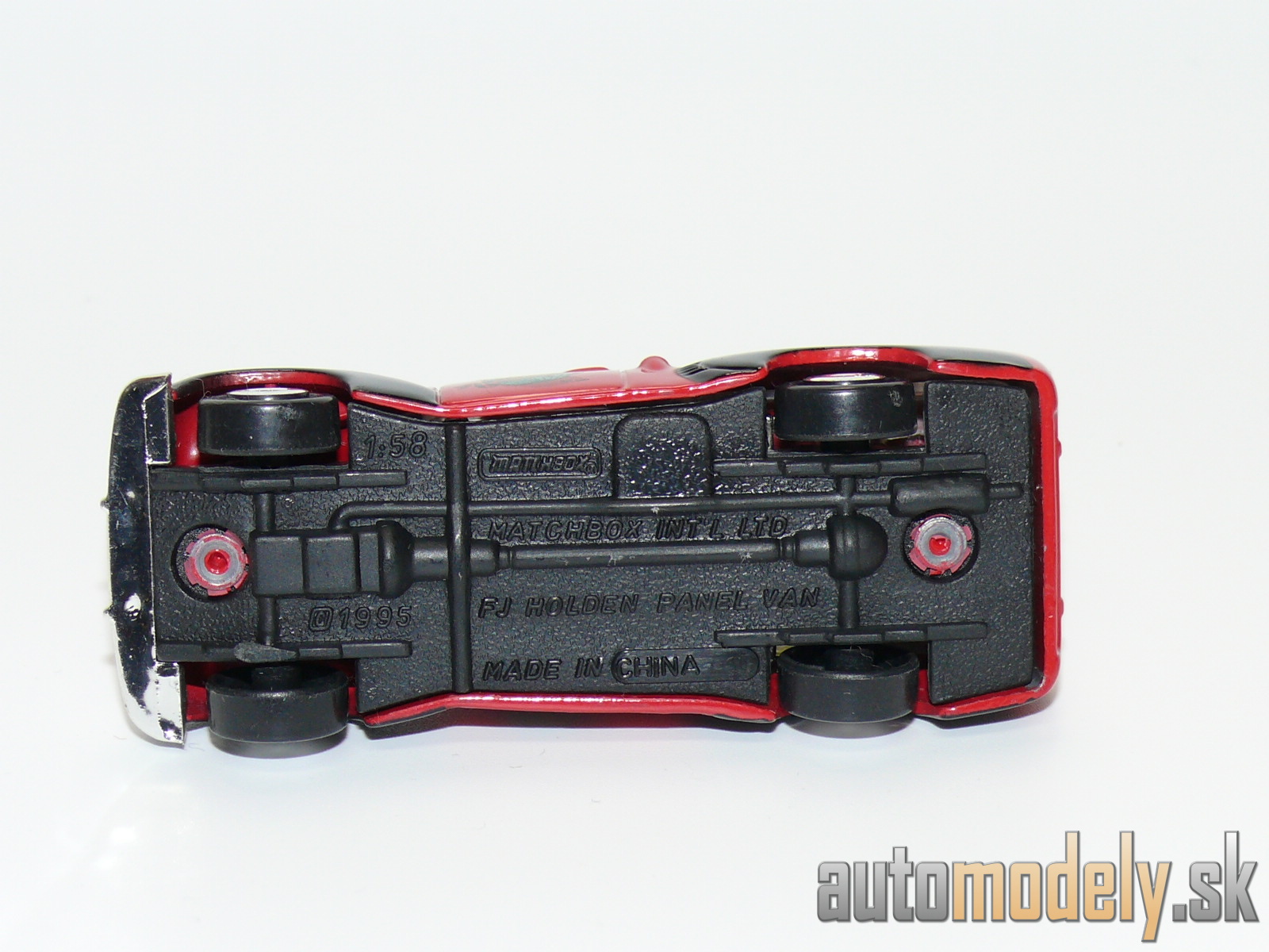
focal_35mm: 102
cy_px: 476
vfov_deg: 14.5
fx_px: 3739
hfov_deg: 19.3
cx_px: 634
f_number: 4
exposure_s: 1/30
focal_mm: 13.4
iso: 100
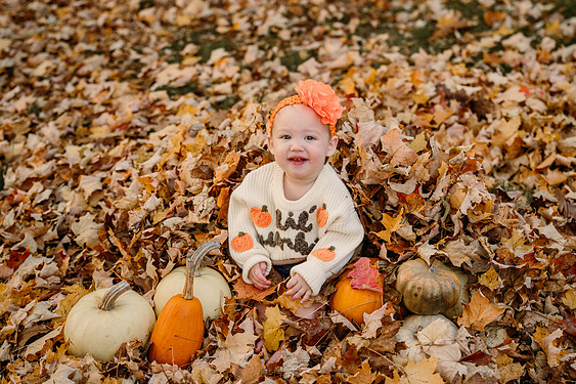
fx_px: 896
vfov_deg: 24.2
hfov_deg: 35.6
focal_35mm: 56
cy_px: 184
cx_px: 302
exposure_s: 1/500
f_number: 2.5
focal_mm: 48
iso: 250
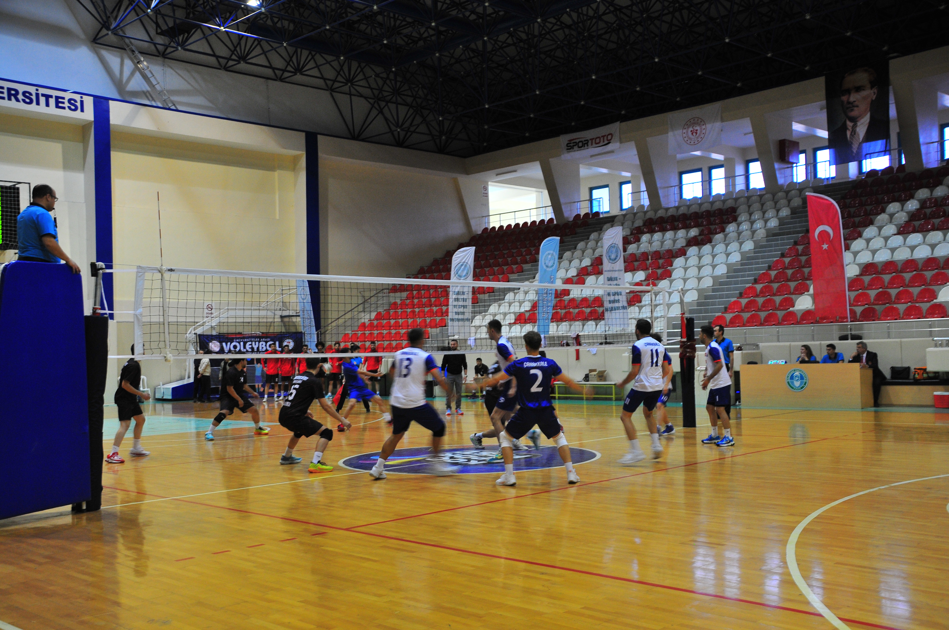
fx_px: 1027
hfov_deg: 49.6
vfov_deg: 34.1
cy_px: 315
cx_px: 474
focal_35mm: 39
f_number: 3.8
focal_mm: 26
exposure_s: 1/30
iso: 560
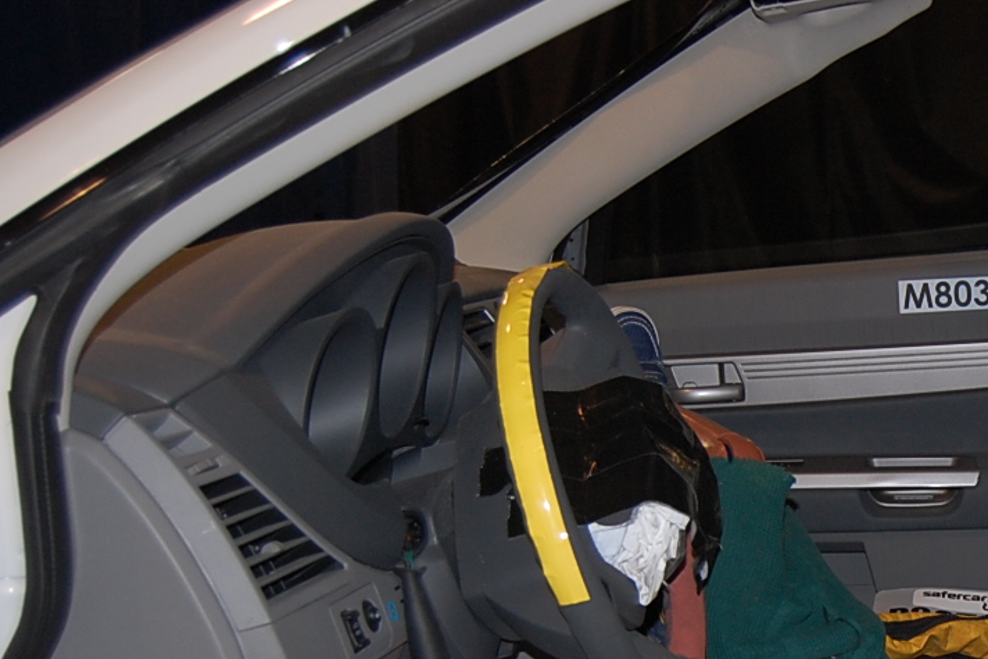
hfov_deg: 25.2
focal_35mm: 76
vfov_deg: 17.7
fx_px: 2086
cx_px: 1023
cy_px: 587
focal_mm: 24
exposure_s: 1/60
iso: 400
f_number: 4
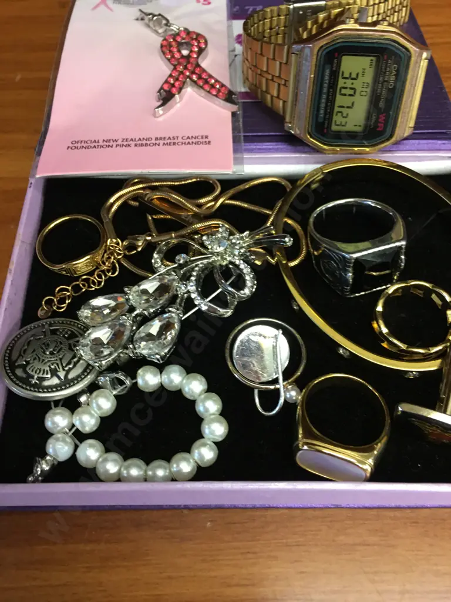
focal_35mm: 29
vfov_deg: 61.7
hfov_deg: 48.2
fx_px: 504
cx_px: 226
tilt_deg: -61.3
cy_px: 301
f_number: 2.2
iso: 100
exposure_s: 1/17
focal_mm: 4.15
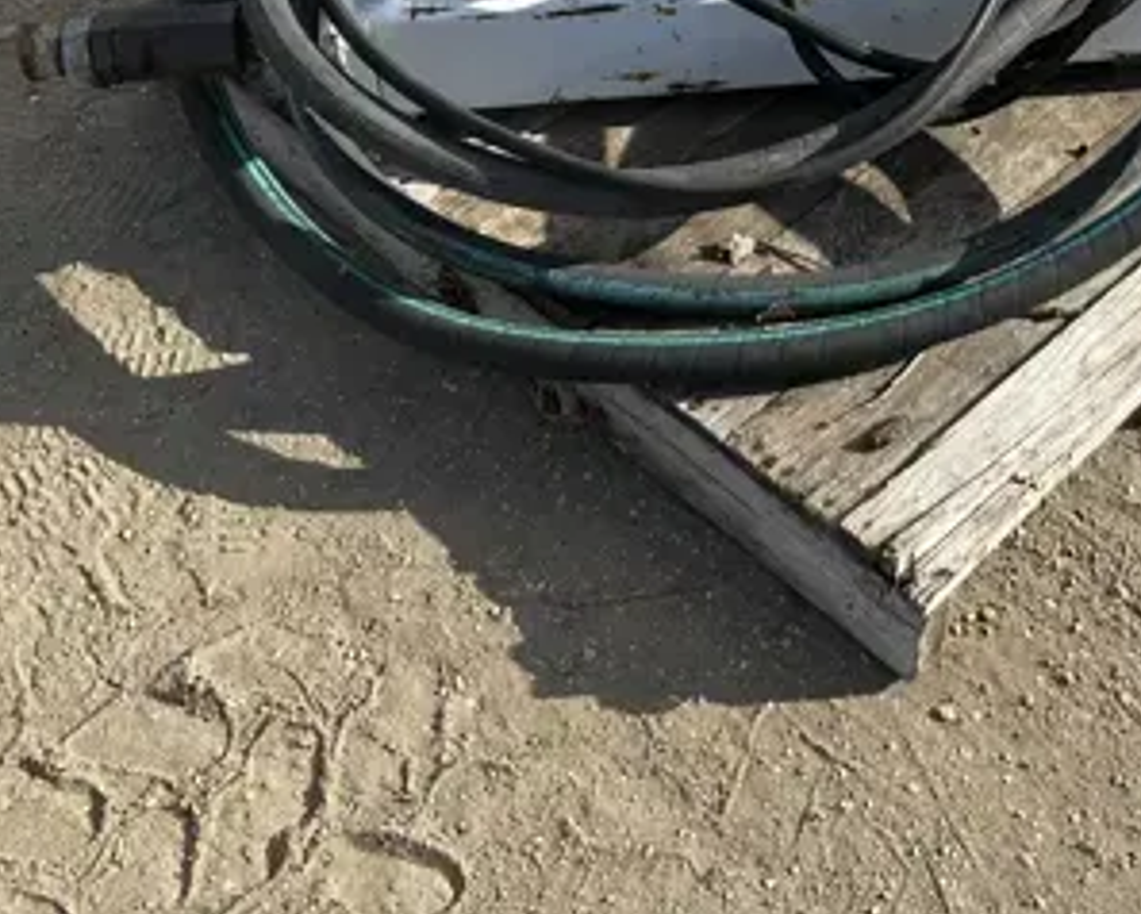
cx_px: 937
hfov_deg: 30.1
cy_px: 8
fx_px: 2061
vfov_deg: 24.0
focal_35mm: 61
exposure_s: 1/1279
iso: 25
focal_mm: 3
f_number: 1.8
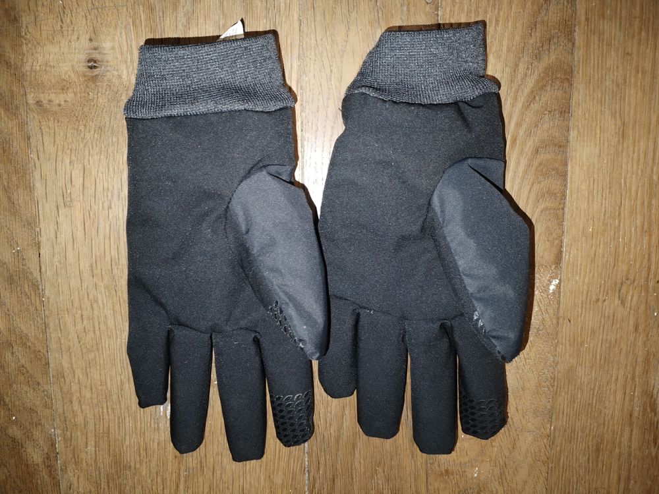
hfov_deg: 67.3
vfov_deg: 53.1
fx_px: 495
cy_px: 247
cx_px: 330
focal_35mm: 26
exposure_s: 1/24
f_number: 1.8
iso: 903
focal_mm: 4.75
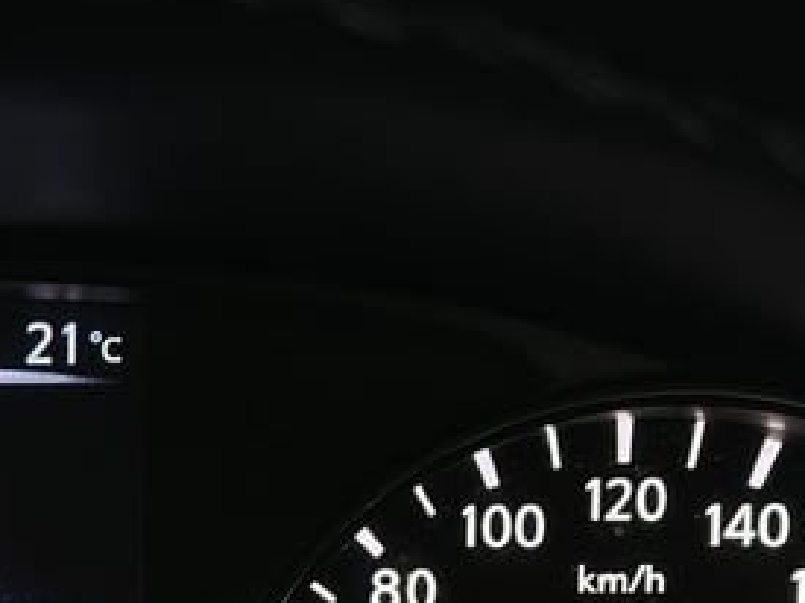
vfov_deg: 9.3
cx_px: -123
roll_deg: +0.4
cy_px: 710
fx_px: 3649
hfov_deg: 12.3
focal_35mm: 157
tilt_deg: -27.2
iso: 160
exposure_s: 1/50
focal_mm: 6.86
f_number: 1.78
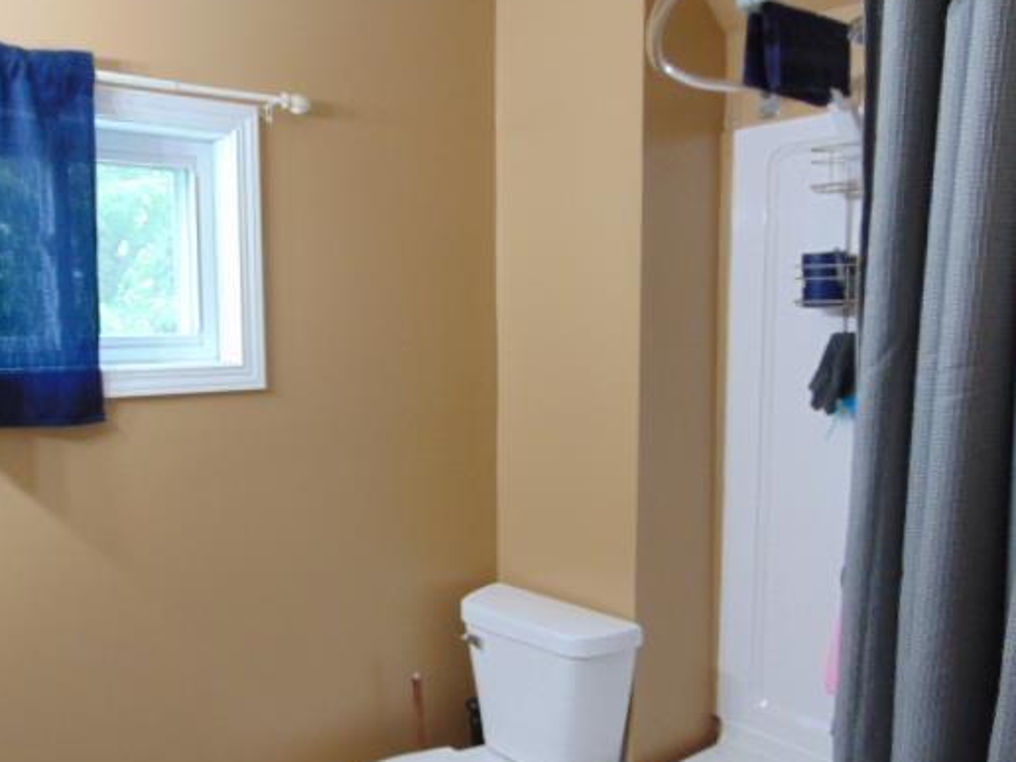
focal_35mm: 31
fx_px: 910
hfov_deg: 57.8
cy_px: 413
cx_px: 402
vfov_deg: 45.4
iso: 250
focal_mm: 4.5
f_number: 3
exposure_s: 1/30
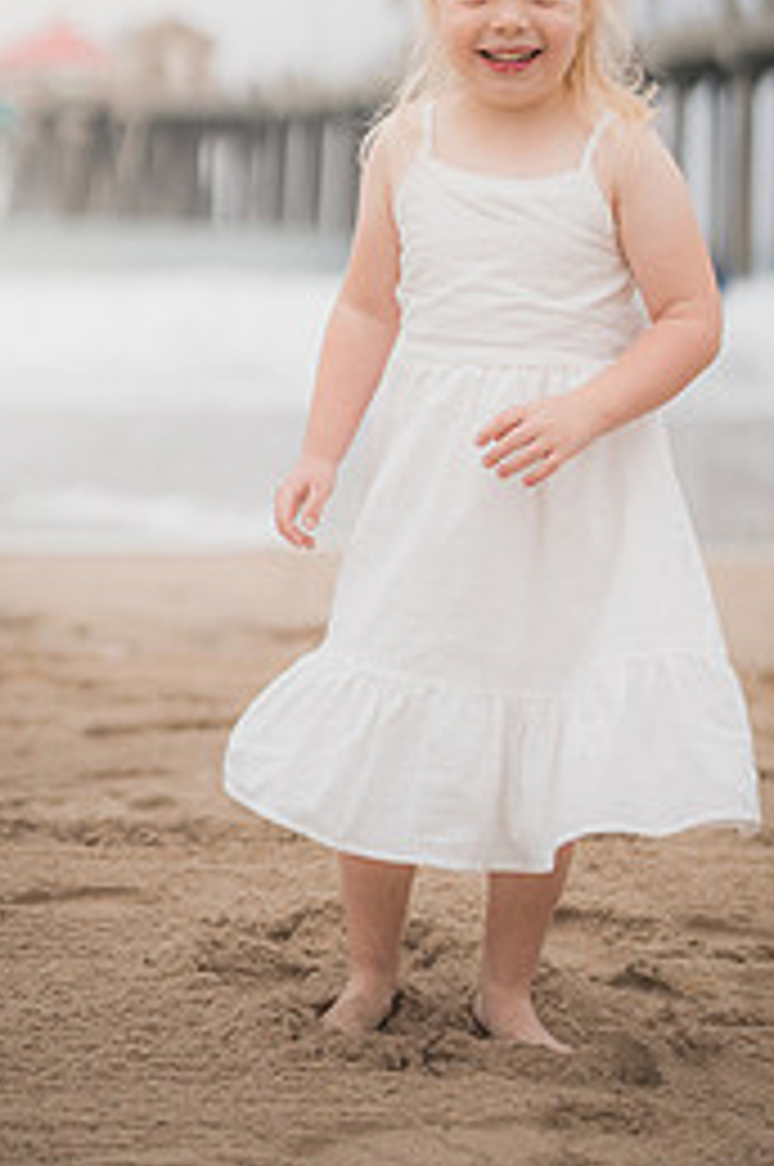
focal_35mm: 87
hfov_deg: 15.6
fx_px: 2813
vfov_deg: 23.2
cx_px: 292
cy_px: 333
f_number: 1.4
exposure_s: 1/4000
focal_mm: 50
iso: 160
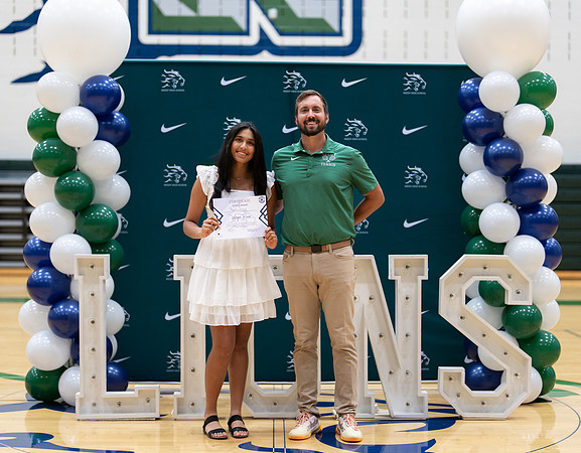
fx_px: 1098
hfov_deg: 29.7
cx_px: 295
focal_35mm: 64
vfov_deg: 23.3
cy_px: 250
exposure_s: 1/320
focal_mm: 50
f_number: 1.2
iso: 400
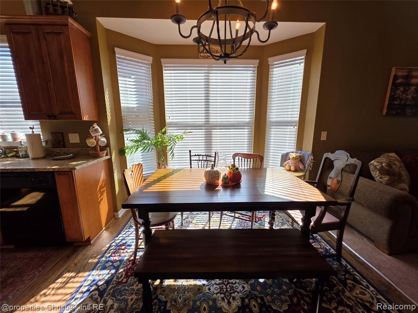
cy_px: 156
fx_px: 157
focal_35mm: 13
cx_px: 209
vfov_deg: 89.9
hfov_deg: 106.2
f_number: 1.9
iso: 25
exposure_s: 1/120
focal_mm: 2.2
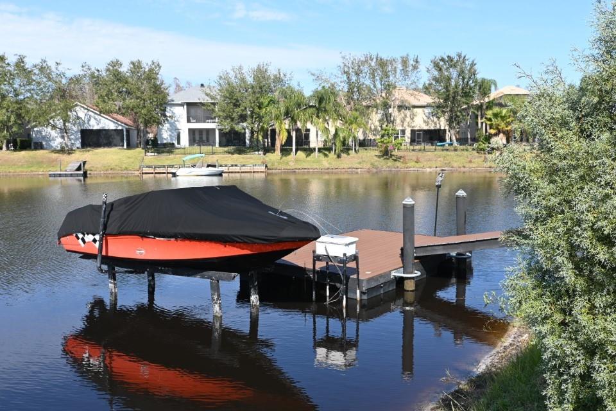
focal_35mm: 35
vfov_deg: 37.6
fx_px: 603
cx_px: 308
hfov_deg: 54.1
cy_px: 206
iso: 100
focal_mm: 23.5
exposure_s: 1/200
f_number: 8
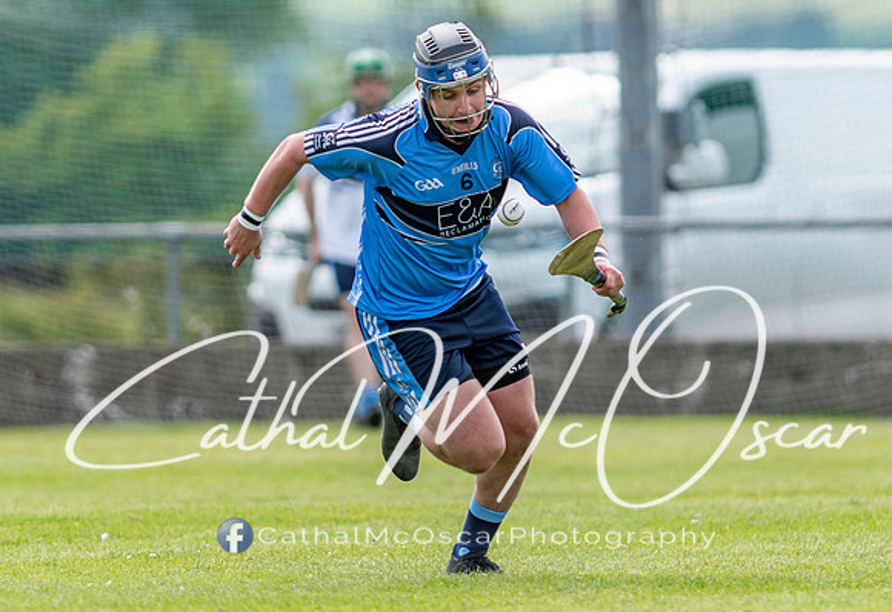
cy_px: 246
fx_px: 19111
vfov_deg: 1.8
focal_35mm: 764
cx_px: 460
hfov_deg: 2.7
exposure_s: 1/1600
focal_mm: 300
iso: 100
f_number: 2.8
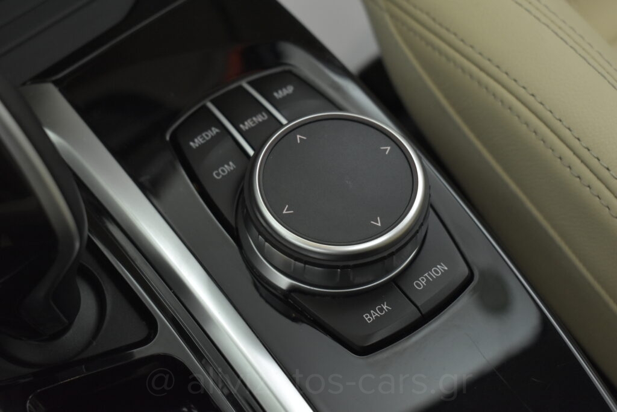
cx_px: 308
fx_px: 1029
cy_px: 206
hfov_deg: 33.4
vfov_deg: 22.7
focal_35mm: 60
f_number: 4.8
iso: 1600
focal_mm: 40
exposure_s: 1/125
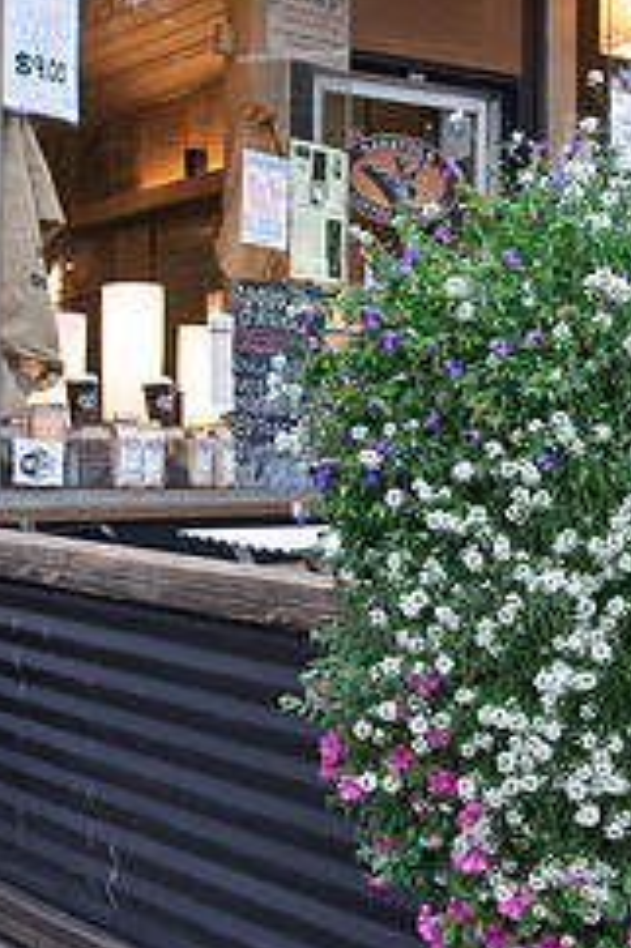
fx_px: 1764
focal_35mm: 67
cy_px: 349
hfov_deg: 20.1
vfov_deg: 30.0
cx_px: 504
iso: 1600
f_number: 9
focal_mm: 24
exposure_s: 1/80
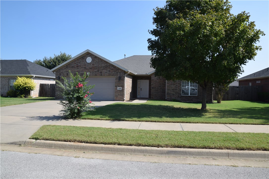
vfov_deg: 28.1
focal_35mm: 48
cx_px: 134
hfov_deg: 41.1
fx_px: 359
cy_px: 90
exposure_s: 1/80
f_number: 11
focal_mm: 32
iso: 100
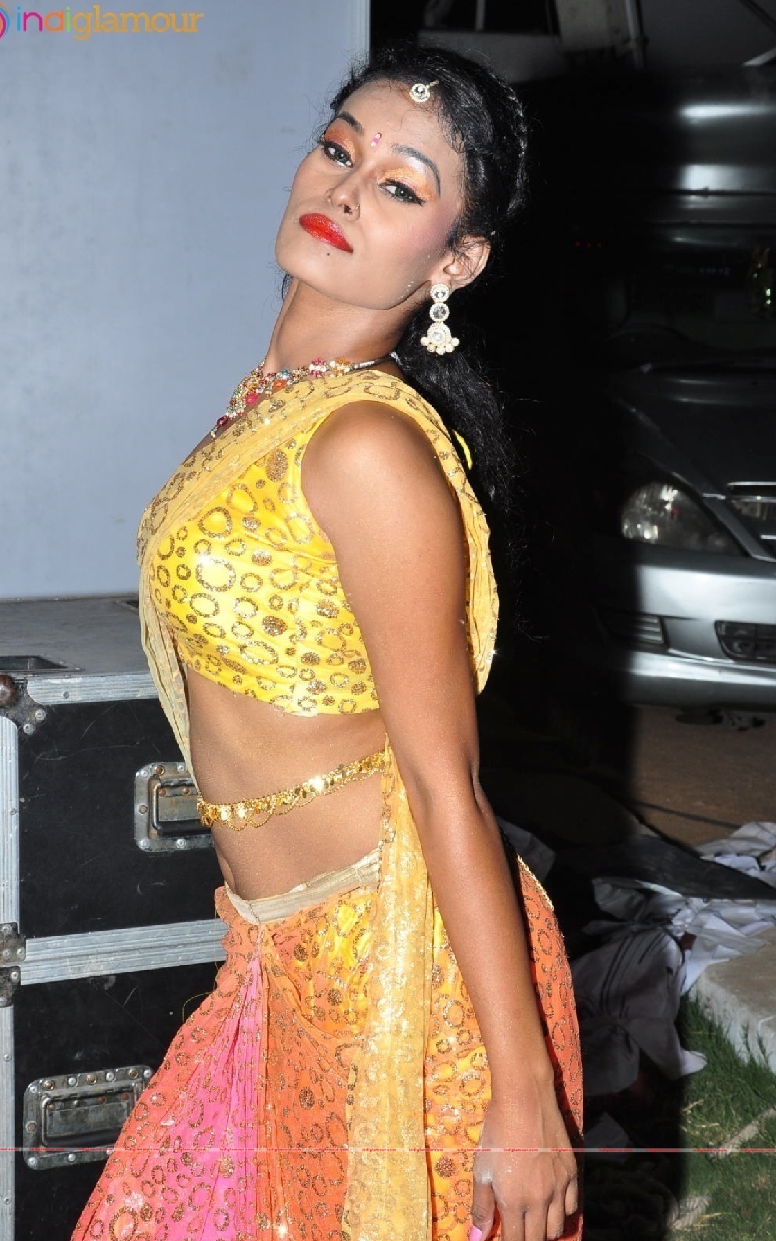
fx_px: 2605
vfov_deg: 26.8
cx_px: 378
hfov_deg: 16.9
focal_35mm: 77
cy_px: 623
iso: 400
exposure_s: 1/125
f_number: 10
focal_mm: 50
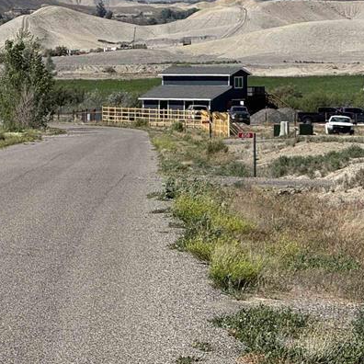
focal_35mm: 274
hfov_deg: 6.4
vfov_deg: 6.4
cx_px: 59
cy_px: 137
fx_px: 3260
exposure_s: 1/2439
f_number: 2.8
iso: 64
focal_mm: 15.66
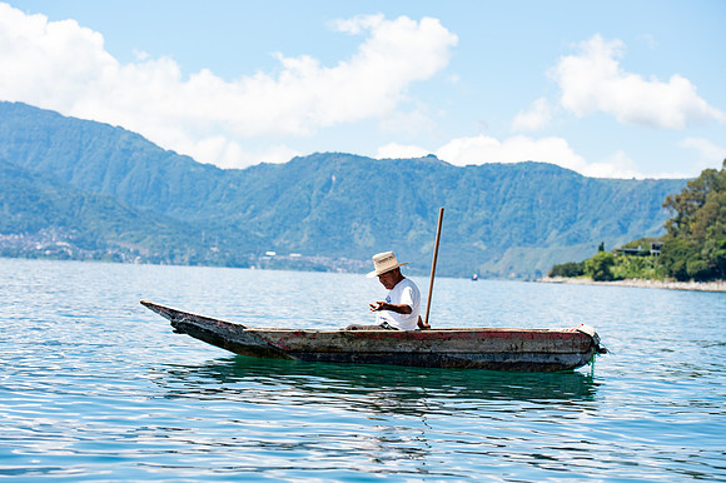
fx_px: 2015
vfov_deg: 13.7
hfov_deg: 20.4
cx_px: 363
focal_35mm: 100
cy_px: 242
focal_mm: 100
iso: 100
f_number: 7.1
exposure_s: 1/320
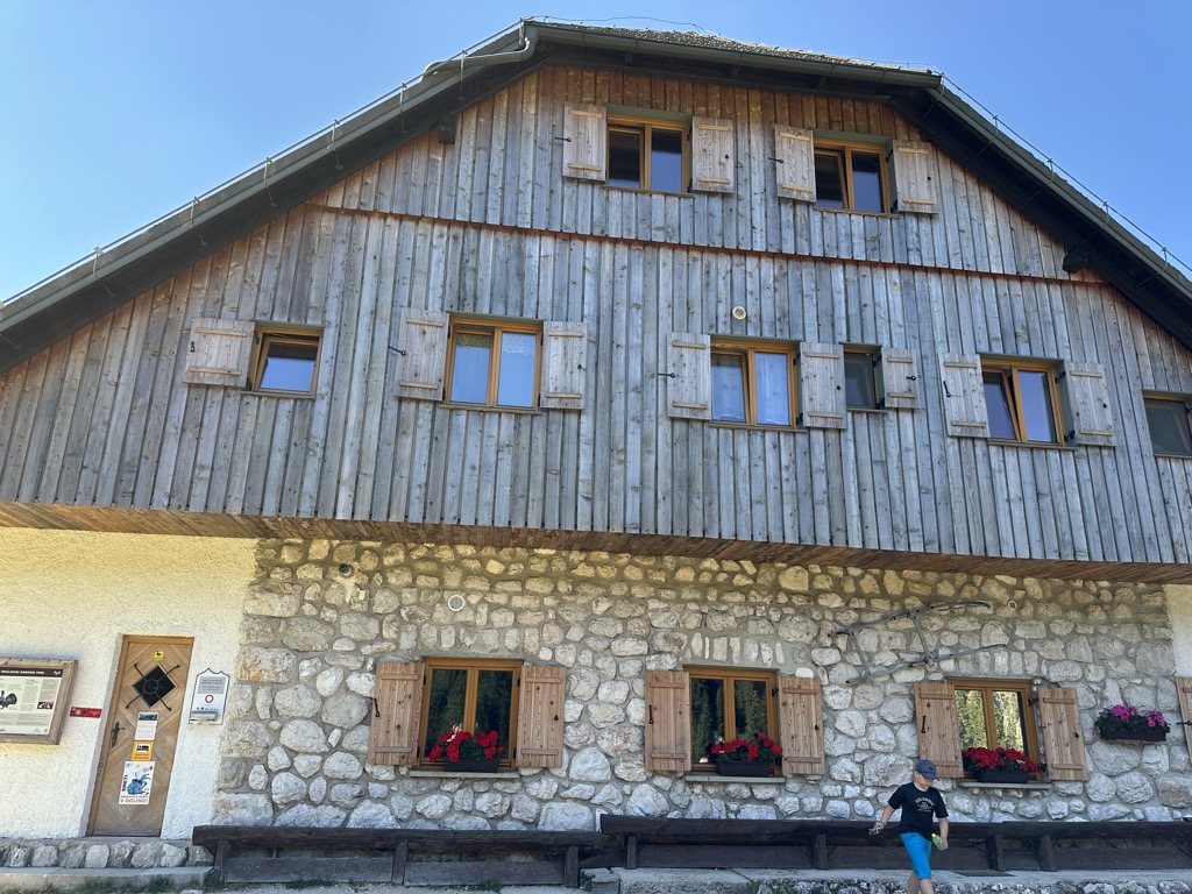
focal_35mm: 24
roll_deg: -2.2
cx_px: 596
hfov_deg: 71.6
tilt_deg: +17.3
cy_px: 447
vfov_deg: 56.8
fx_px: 826
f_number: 1.78
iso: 80
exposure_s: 1/729
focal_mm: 6.86
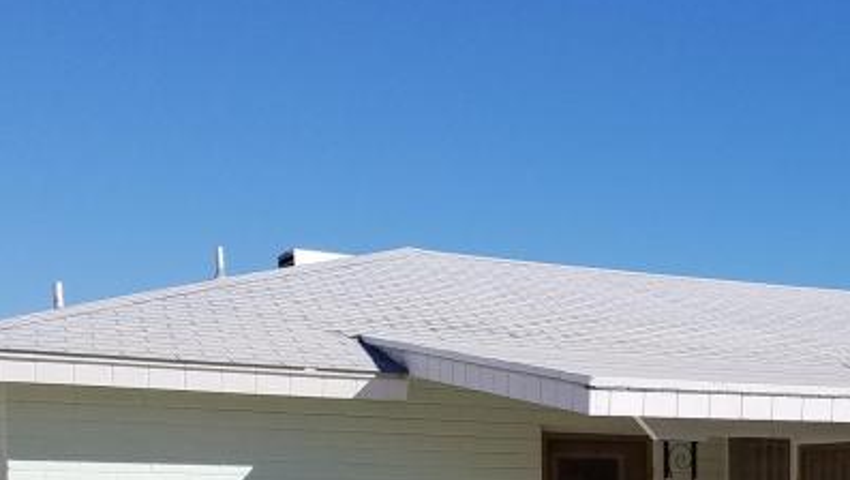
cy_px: 604
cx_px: 784
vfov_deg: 15.8
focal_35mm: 73
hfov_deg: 27.8
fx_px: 1647
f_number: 1.7
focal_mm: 4.2
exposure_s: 1/3648
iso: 50
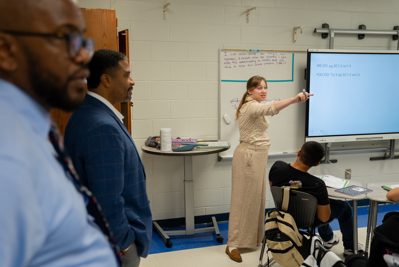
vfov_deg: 37.9
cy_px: 134
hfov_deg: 54.4
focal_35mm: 35
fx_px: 388
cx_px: 200
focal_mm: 35
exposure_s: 1/125
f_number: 2.8
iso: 500
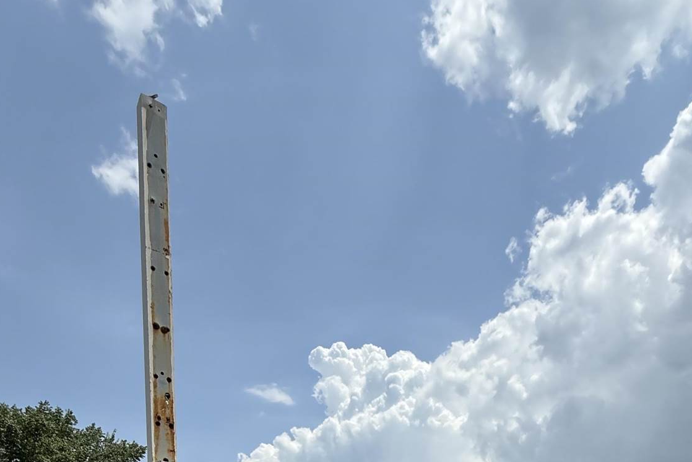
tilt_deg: -1.3
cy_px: 661
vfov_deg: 29.8
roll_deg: -0.3
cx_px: 392
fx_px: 577
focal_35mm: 30
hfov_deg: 61.7
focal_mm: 2.22
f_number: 2.2
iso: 50
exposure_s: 1/4425
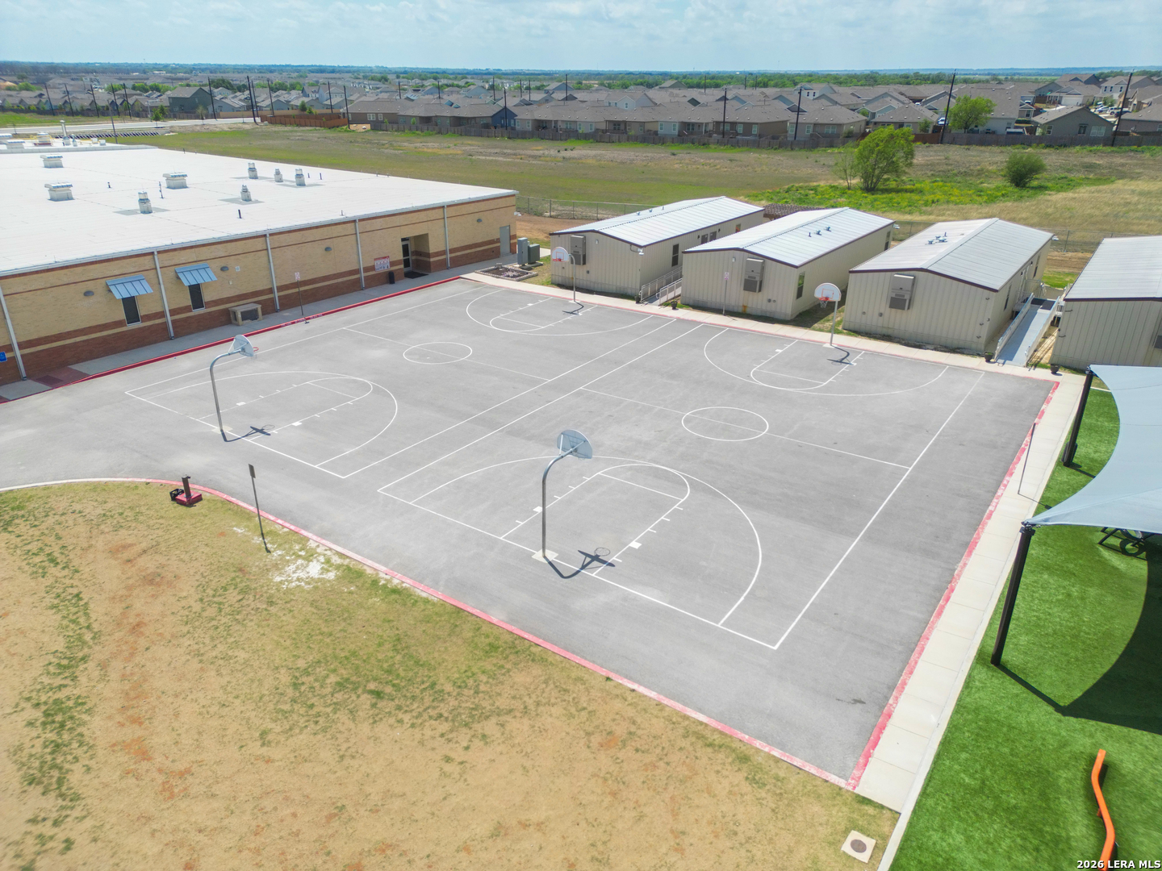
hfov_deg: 71.6
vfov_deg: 56.8
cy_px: 436
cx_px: 581
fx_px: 806
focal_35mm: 24
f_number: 1.7
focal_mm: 6.72
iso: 110
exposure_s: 1/3200
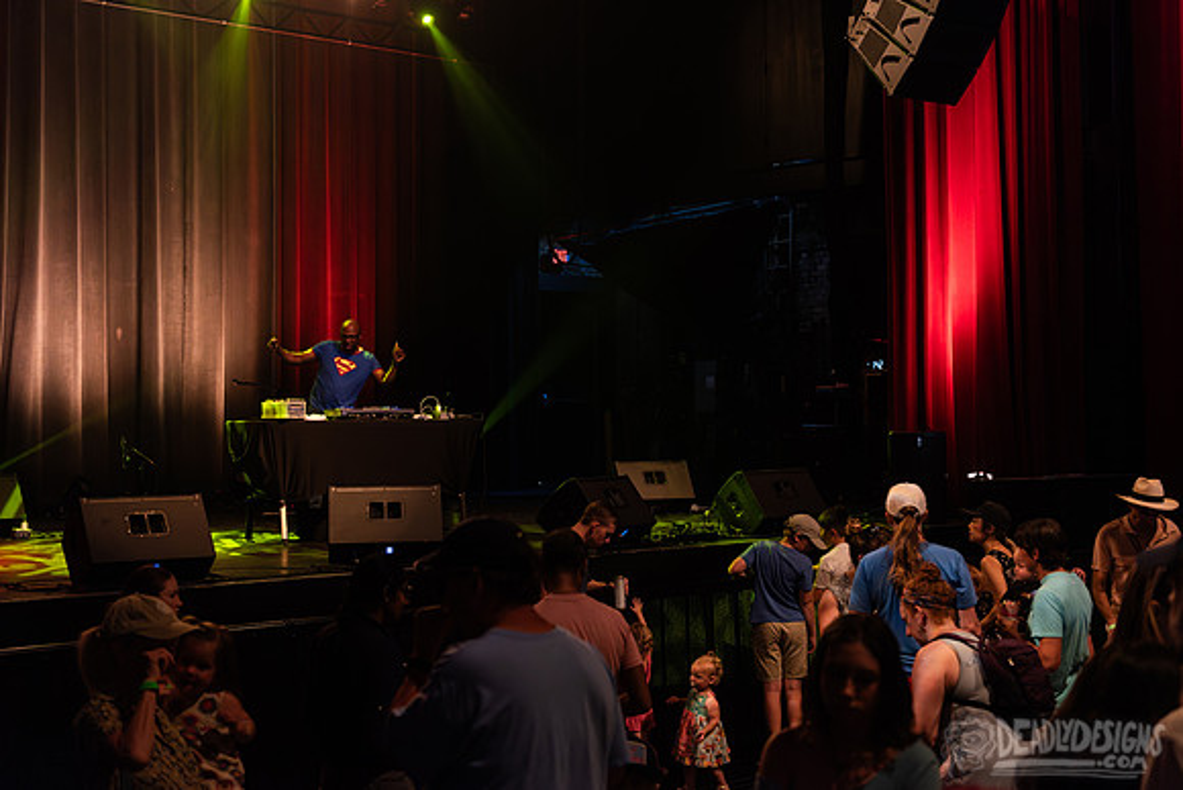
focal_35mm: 45
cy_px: 395
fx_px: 1479
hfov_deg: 43.6
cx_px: 592
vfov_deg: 29.9
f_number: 3.2
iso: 2500
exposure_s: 1/125
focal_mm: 45
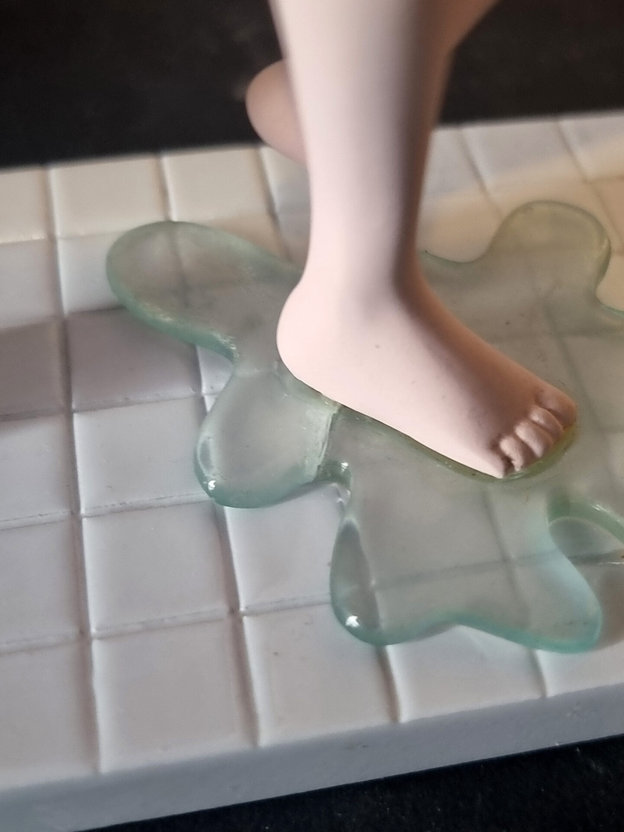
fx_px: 577
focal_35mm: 24
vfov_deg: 71.6
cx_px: 312
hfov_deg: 56.8
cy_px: 416
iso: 125
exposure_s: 1/100
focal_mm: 6.7
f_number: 1.8
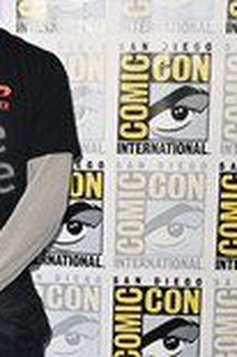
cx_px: -37
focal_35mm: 111
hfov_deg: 12.1
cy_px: 295
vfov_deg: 18.2
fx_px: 1098
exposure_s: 1/250
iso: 1250
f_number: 5
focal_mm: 43
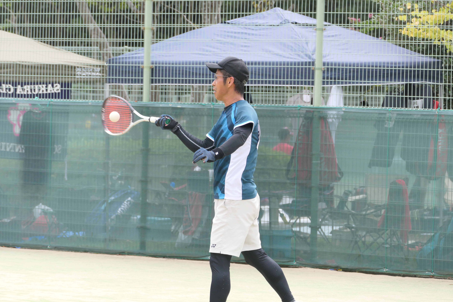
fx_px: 2529
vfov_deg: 6.8
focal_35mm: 201
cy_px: 151
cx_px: 227
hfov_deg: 10.2
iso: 1000
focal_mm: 73
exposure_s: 1/3200
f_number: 4
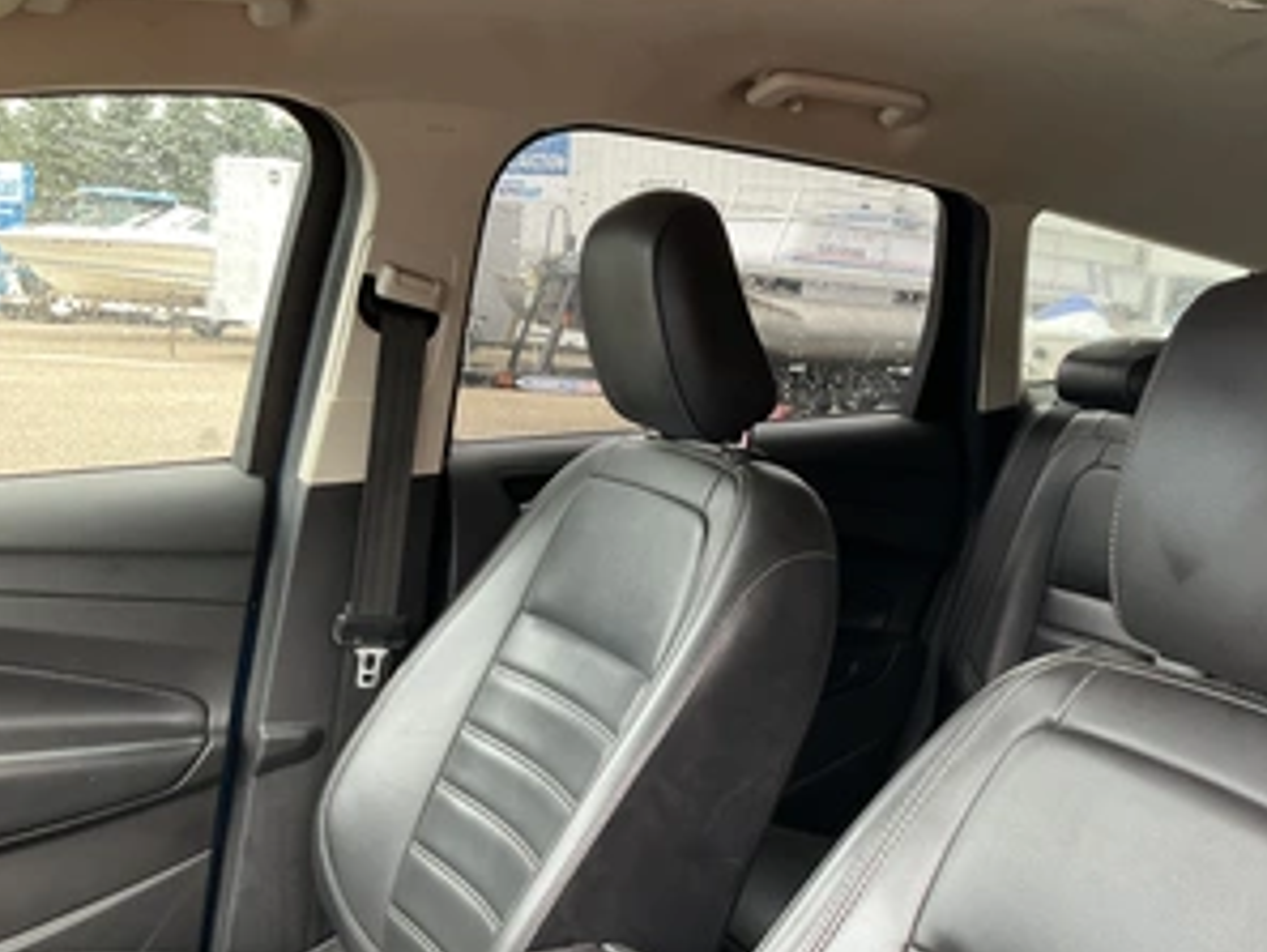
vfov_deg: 36.7
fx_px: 1428
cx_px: 836
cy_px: 576
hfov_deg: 47.1
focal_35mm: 39
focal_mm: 3
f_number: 1.8
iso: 64
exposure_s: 1/70
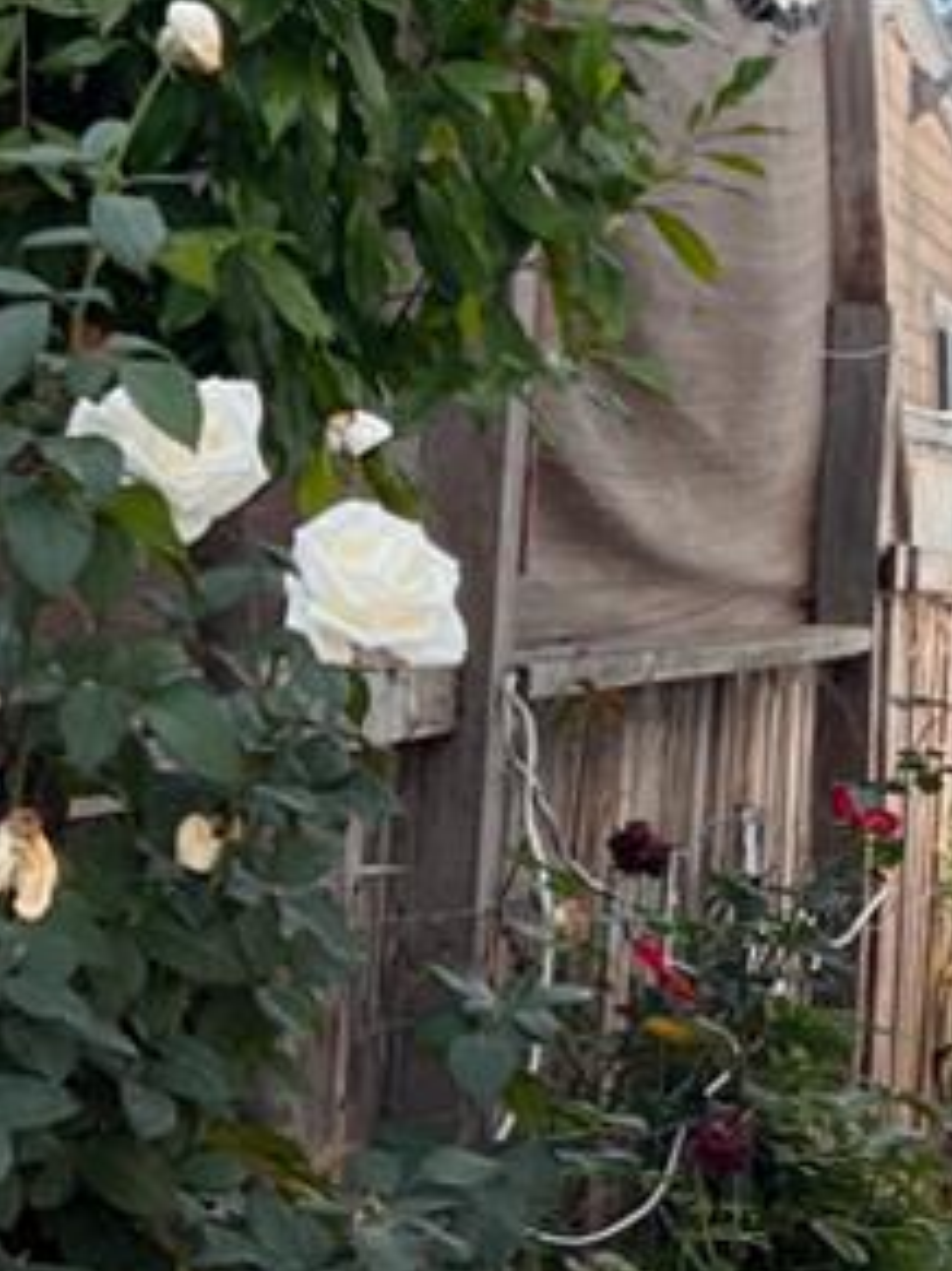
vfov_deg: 14.7
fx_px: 4917
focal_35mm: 134
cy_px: 817
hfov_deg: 10.8
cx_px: 1194
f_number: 1.5
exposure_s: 1/887
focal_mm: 5.7
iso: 50
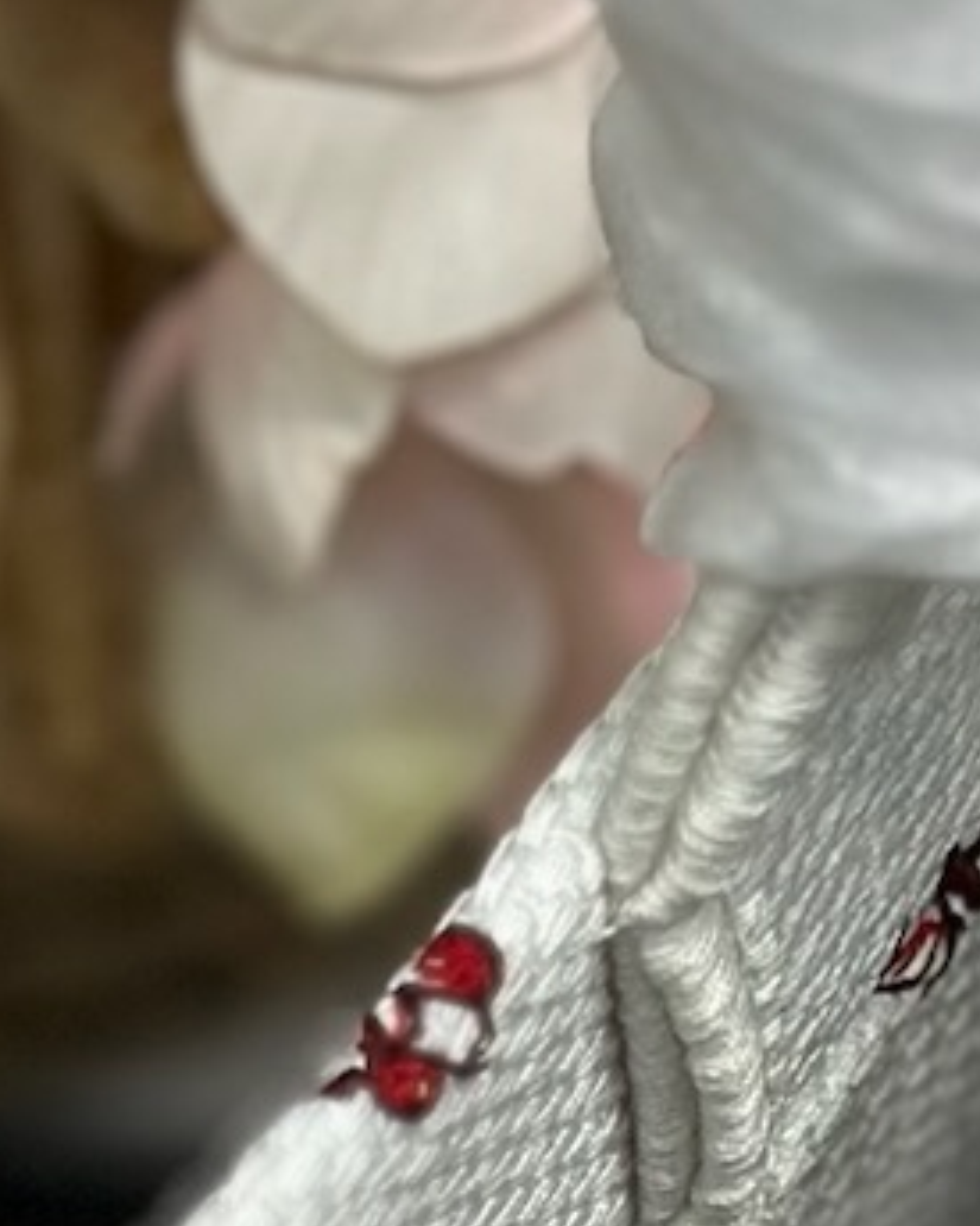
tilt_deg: -64.5
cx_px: 207
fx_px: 10120
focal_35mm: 279
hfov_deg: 5.5
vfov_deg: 6.7
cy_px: 2552
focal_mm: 6.86
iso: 80
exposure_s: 1/499
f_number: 1.78
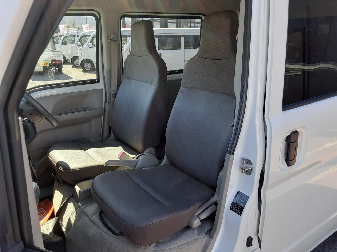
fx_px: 263
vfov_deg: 51.4
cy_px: 126
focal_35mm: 27
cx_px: 168
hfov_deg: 65.3
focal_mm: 2.91
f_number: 1.9
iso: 40
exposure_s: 1/300
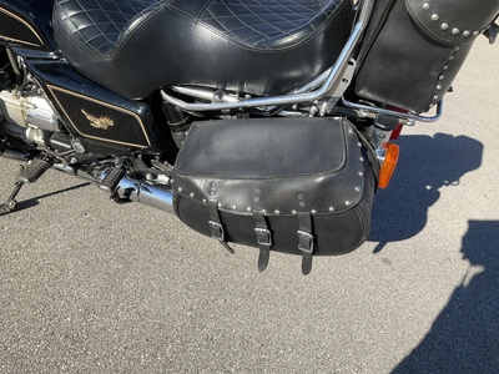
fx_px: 418
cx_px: 250
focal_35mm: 29
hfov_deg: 61.7
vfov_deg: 48.2
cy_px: 187
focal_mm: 3
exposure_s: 1/1035
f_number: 1.8
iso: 25
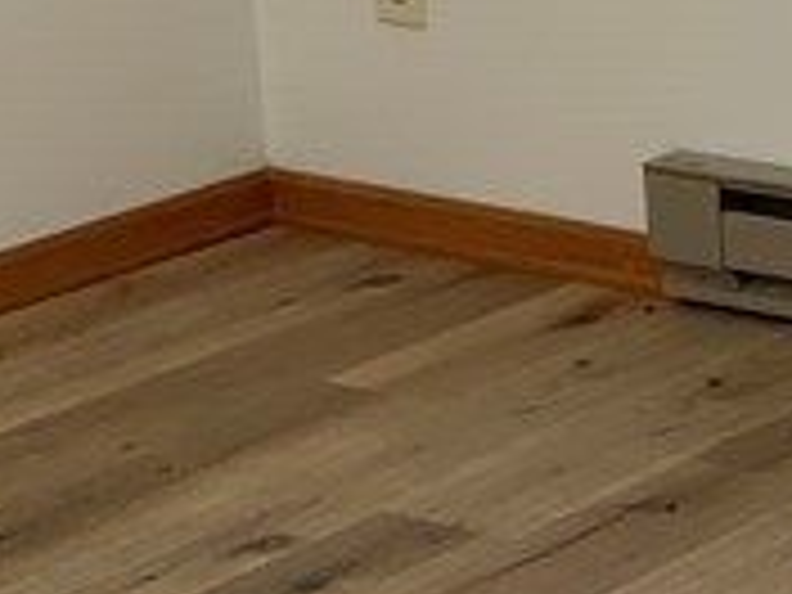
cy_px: -76
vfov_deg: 8.7
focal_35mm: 169
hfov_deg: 10.7
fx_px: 3867
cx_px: 1566
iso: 16
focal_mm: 3
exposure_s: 1/169
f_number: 1.8
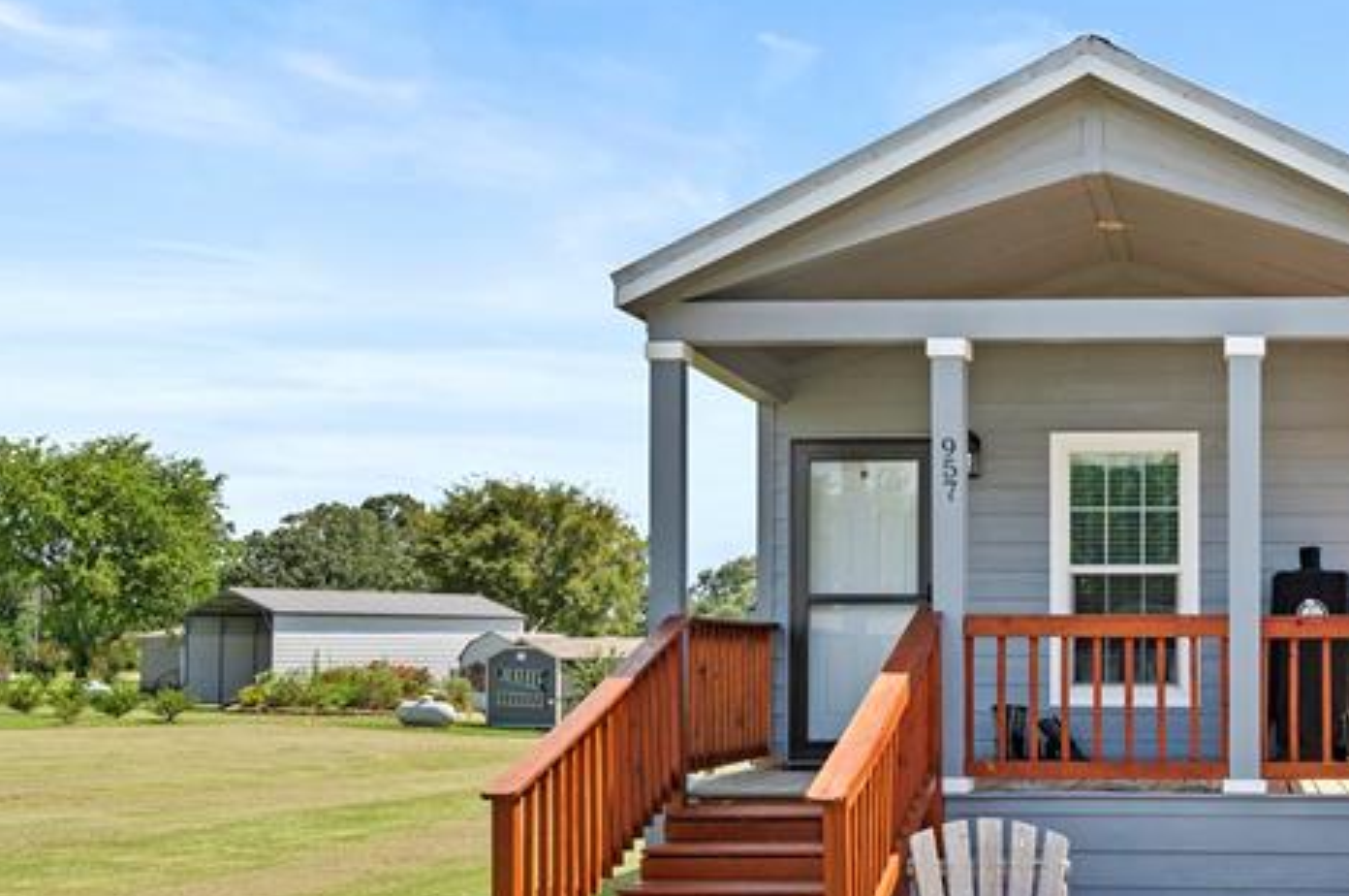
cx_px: 1114
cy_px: 601
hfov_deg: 36.1
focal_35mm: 53
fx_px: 1983
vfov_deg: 25.3
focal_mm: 24
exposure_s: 1/1600
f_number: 5
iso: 250
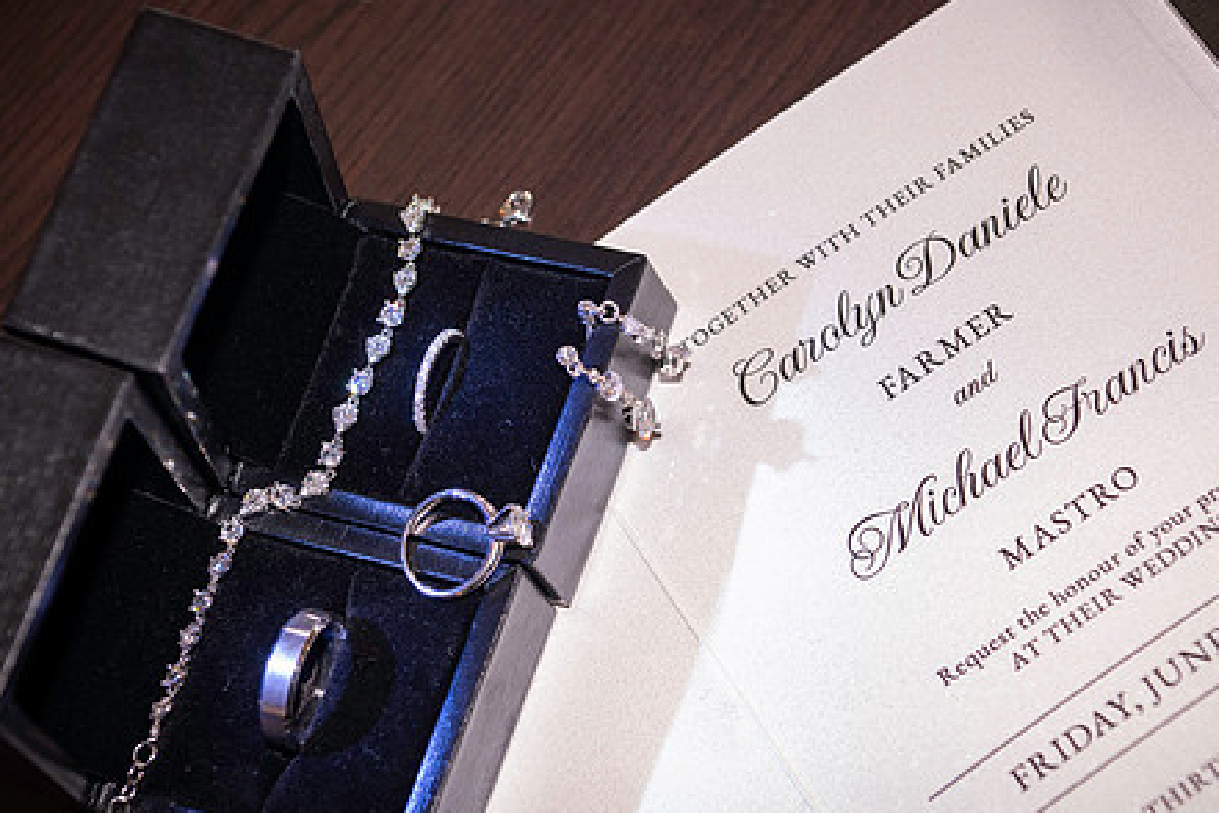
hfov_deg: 22.1
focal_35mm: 92
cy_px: 398
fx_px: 3115
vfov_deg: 14.9
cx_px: 705
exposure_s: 1/320
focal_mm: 70
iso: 1600
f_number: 6.3
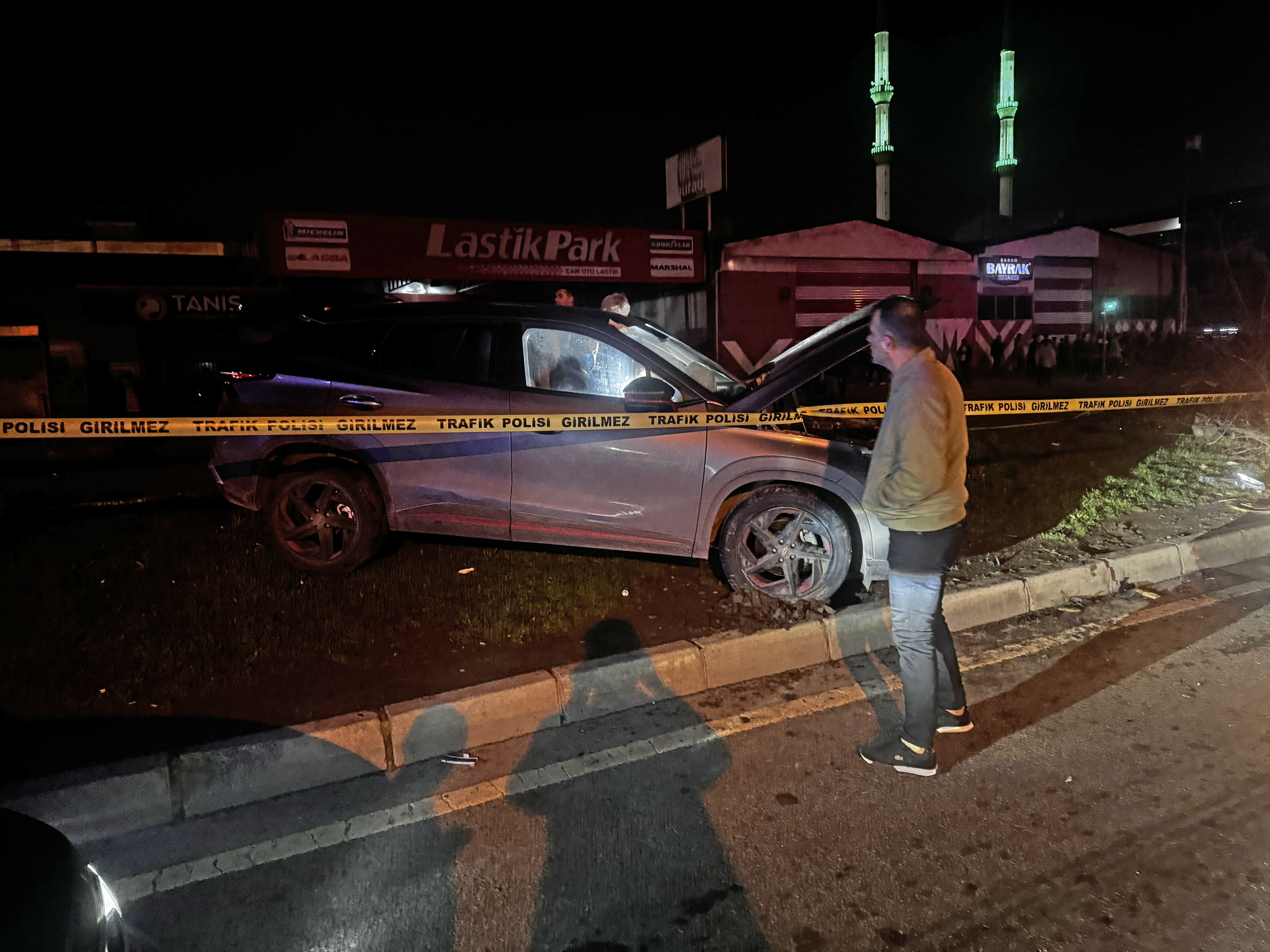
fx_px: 881
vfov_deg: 56.8
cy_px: 476
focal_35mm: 24
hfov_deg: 71.6
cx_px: 635
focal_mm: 6.76
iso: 1250
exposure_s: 1/25
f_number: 1.78
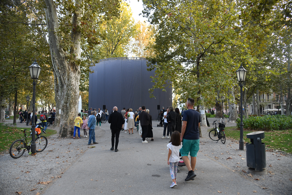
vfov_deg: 53.1
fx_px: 195
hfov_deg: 73.8
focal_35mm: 24
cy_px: 98
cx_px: 146
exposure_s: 1/320
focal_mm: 24
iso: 1000
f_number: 4
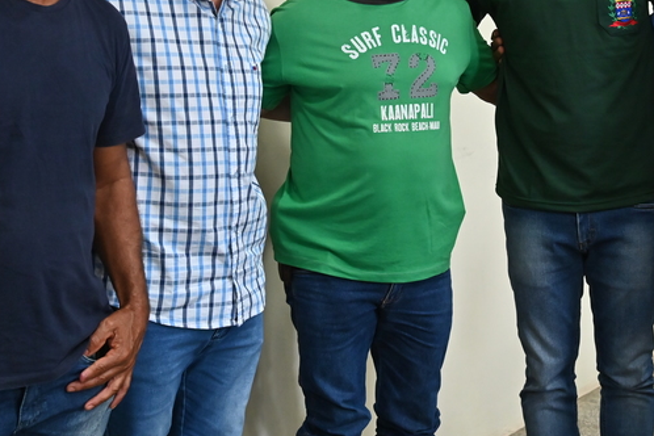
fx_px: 1181
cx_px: 395
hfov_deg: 30.9
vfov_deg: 20.7
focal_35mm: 65
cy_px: 87
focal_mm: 36
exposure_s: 1/100
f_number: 5.6
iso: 3200
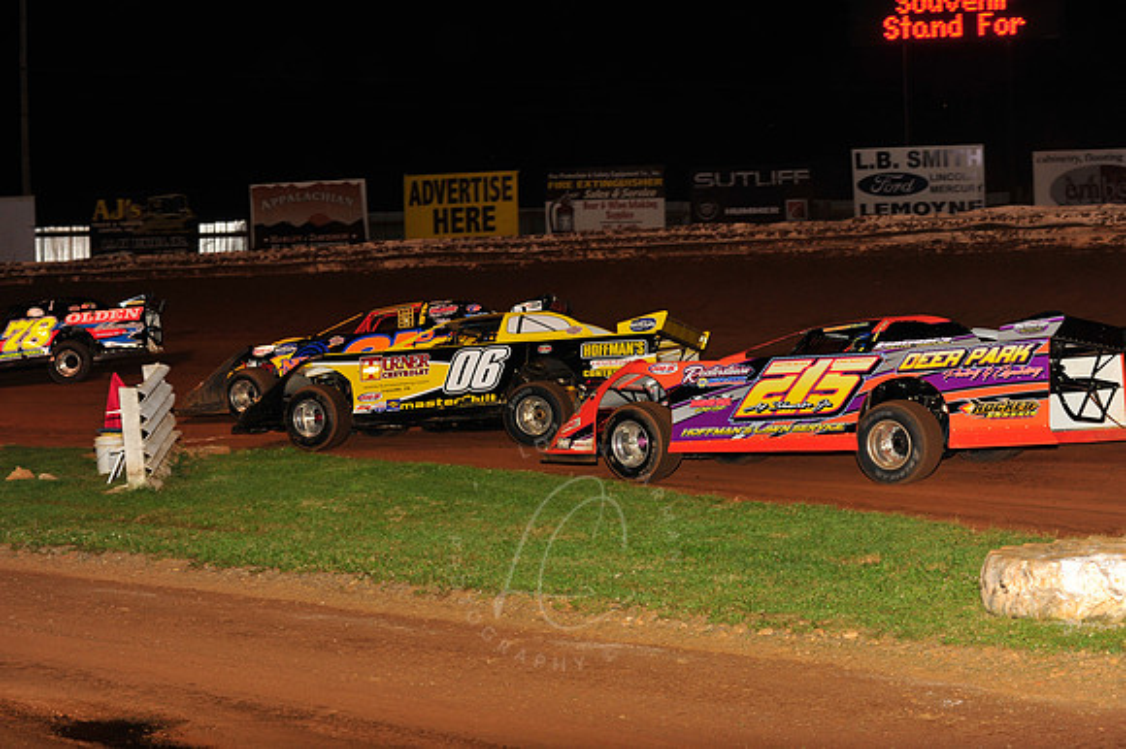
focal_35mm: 80
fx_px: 2501
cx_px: 563
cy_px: 374
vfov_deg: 17.0
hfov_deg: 25.4
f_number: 6.3
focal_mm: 80
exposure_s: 1/320
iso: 800
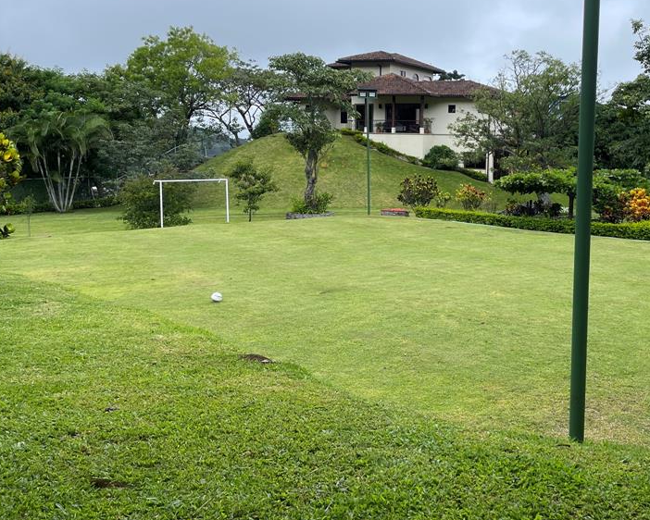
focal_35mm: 37
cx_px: 445
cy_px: 223
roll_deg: -0.4
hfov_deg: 48.1
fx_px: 712
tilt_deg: -6.5
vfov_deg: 40.1
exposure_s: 1/867
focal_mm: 5.1
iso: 32
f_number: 1.6
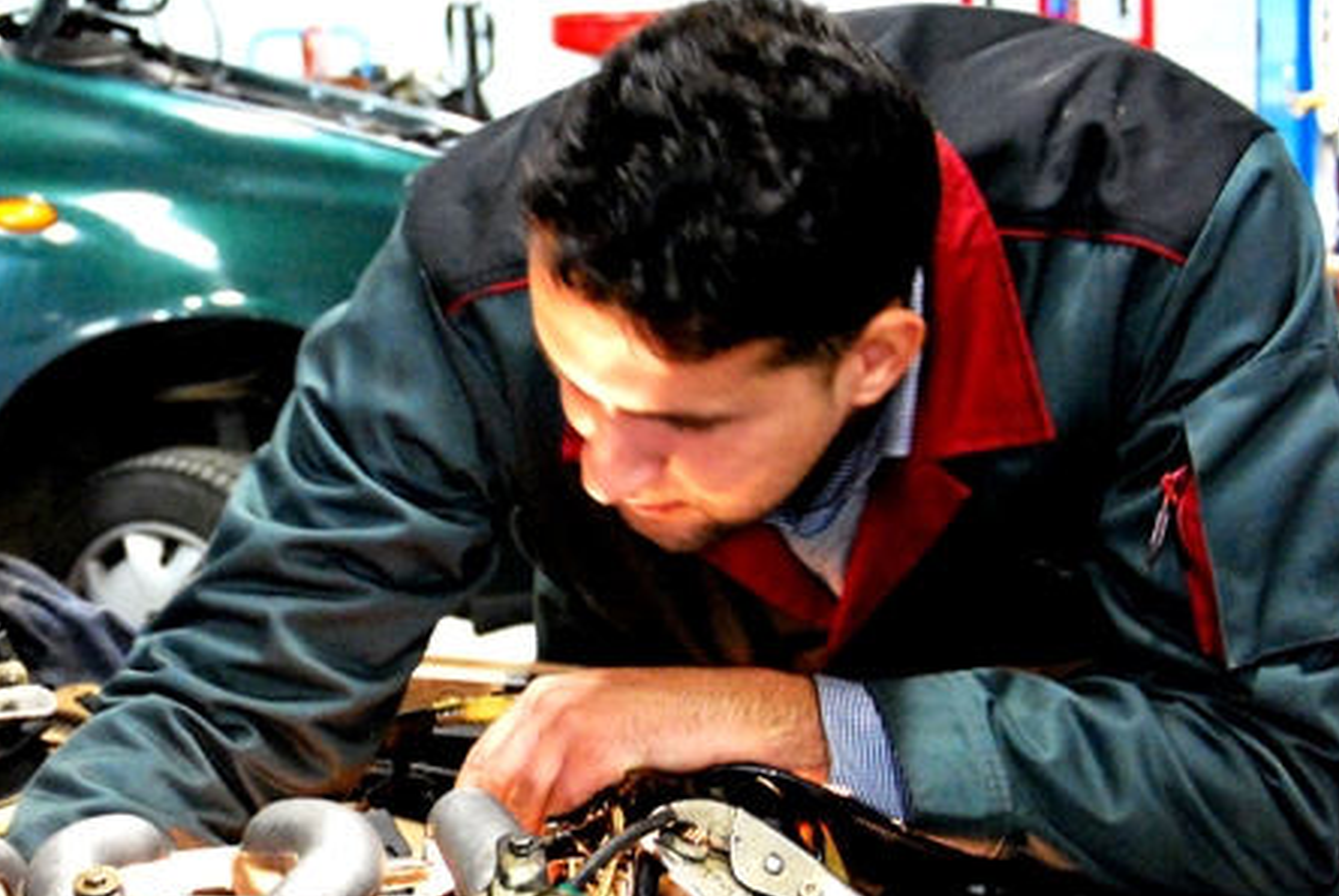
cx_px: 310
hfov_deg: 17.8
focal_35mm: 114
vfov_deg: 12.0
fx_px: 4249
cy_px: 535
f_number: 4.5
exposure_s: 1/10
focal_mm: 35
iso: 1600
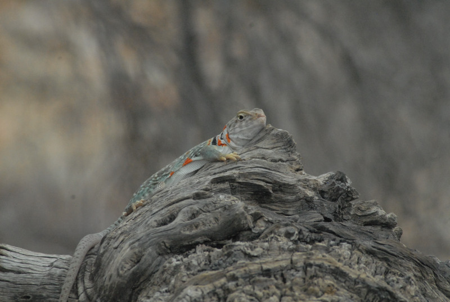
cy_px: 151
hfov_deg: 5.5
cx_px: 225
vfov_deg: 3.7
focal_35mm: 375
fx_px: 4697
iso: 1600
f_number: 11
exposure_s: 1/500
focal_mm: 250
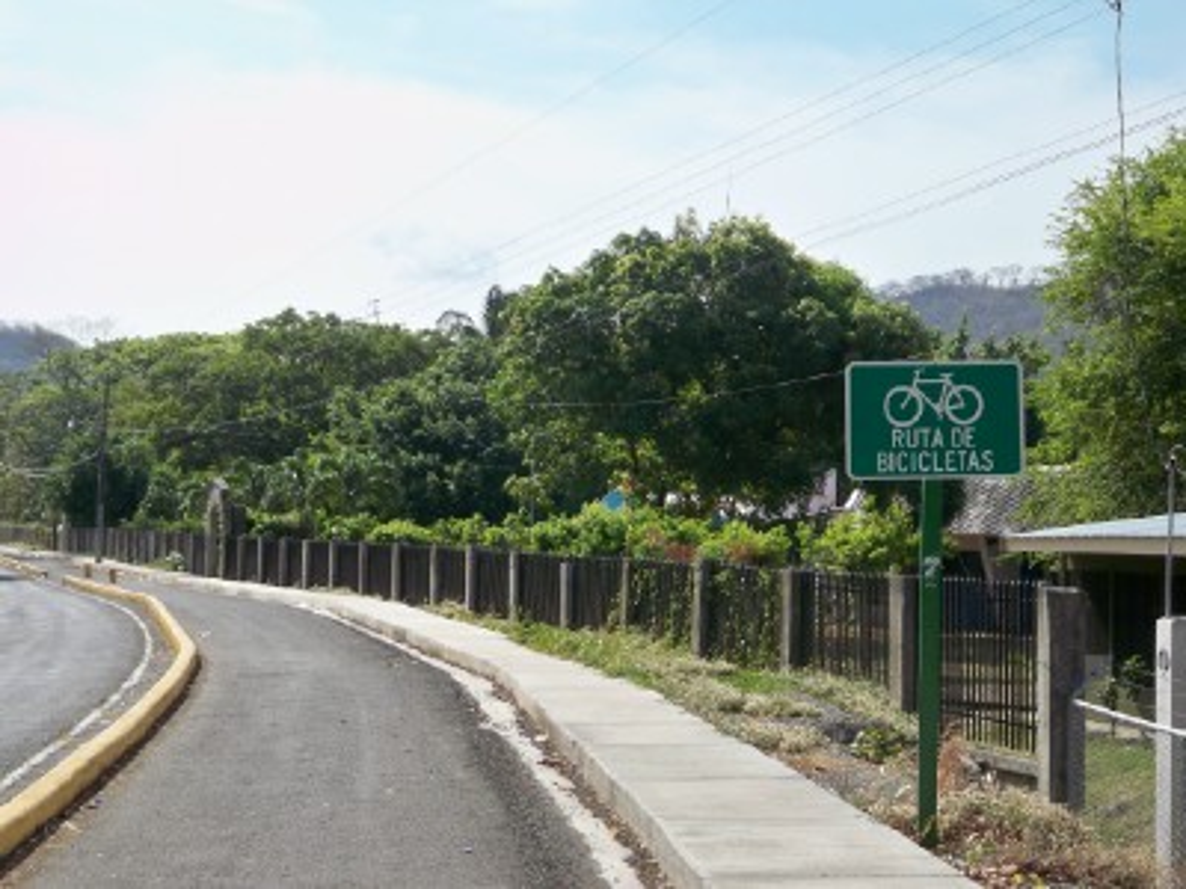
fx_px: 2330
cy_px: 444
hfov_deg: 28.6
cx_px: 593
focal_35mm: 68
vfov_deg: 21.6
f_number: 4.5
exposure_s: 1/400
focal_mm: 12.1
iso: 64
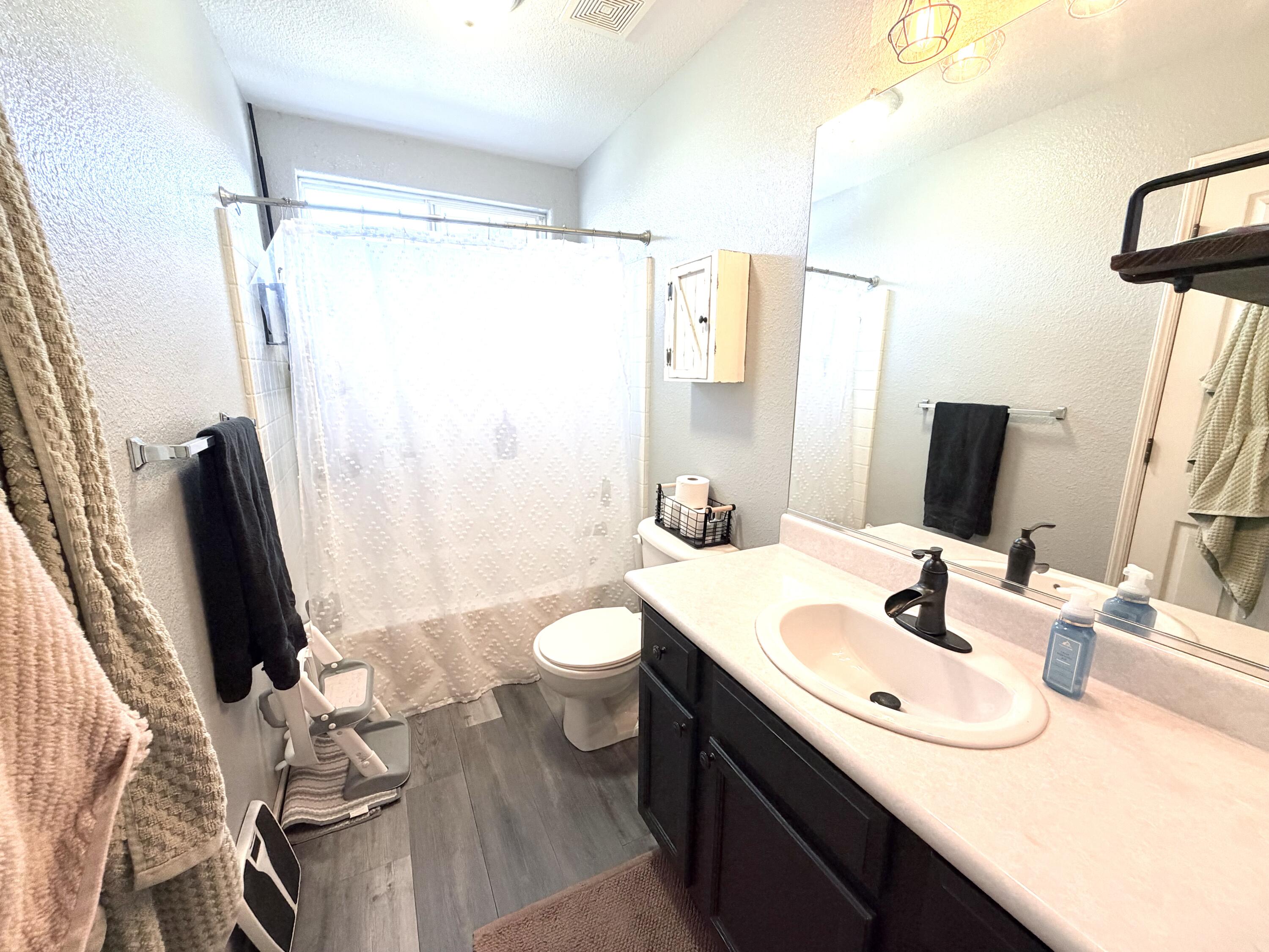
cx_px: 634
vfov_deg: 85.7
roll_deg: -0.4
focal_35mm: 14
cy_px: 476
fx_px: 513
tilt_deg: -11.3
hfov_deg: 102.1
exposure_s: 1/60
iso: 200
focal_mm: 2.22
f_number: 2.2
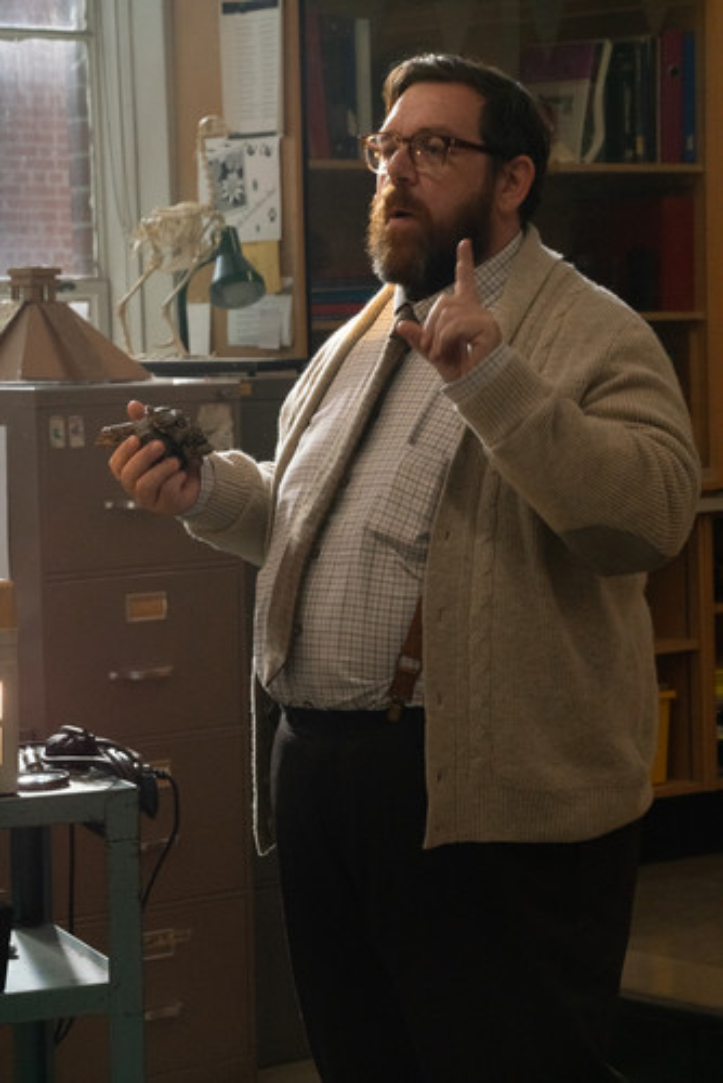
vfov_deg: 18.1
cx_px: 362
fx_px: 3399
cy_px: 542
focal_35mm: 113
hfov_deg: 12.1
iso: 6400
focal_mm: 113
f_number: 14
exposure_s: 1/100
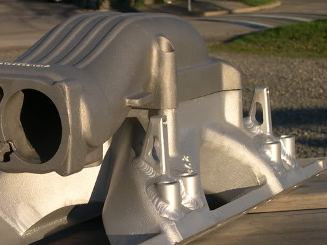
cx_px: 102
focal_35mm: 107
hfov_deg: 18.3
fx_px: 1011
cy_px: 167
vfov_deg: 13.8
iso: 100
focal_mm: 14.2
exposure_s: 1/93.2
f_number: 10
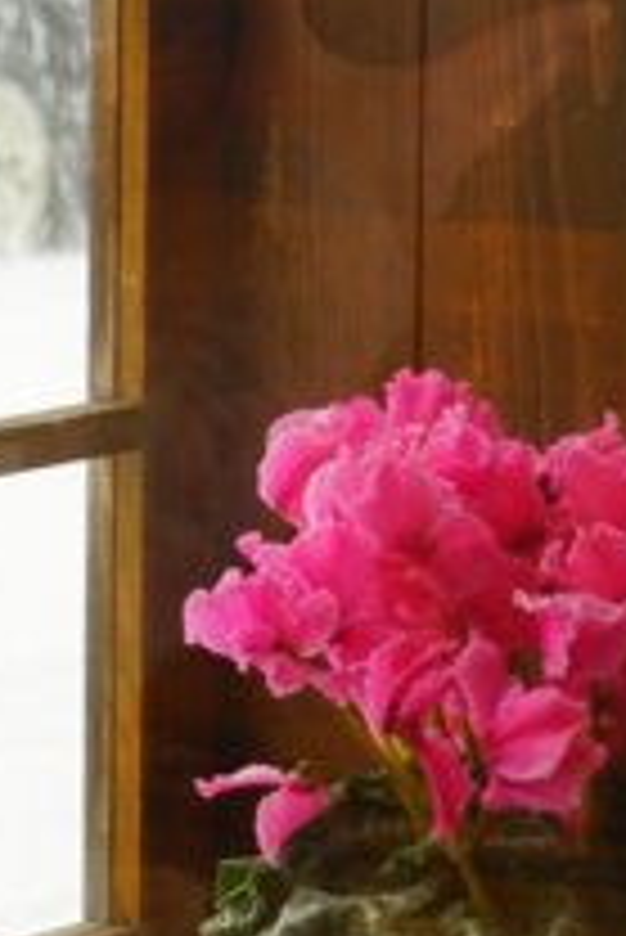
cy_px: 414
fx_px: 4817
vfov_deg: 11.1
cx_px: -126
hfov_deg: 7.4
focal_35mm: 185
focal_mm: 48
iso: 200
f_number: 4.5
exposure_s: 1/60
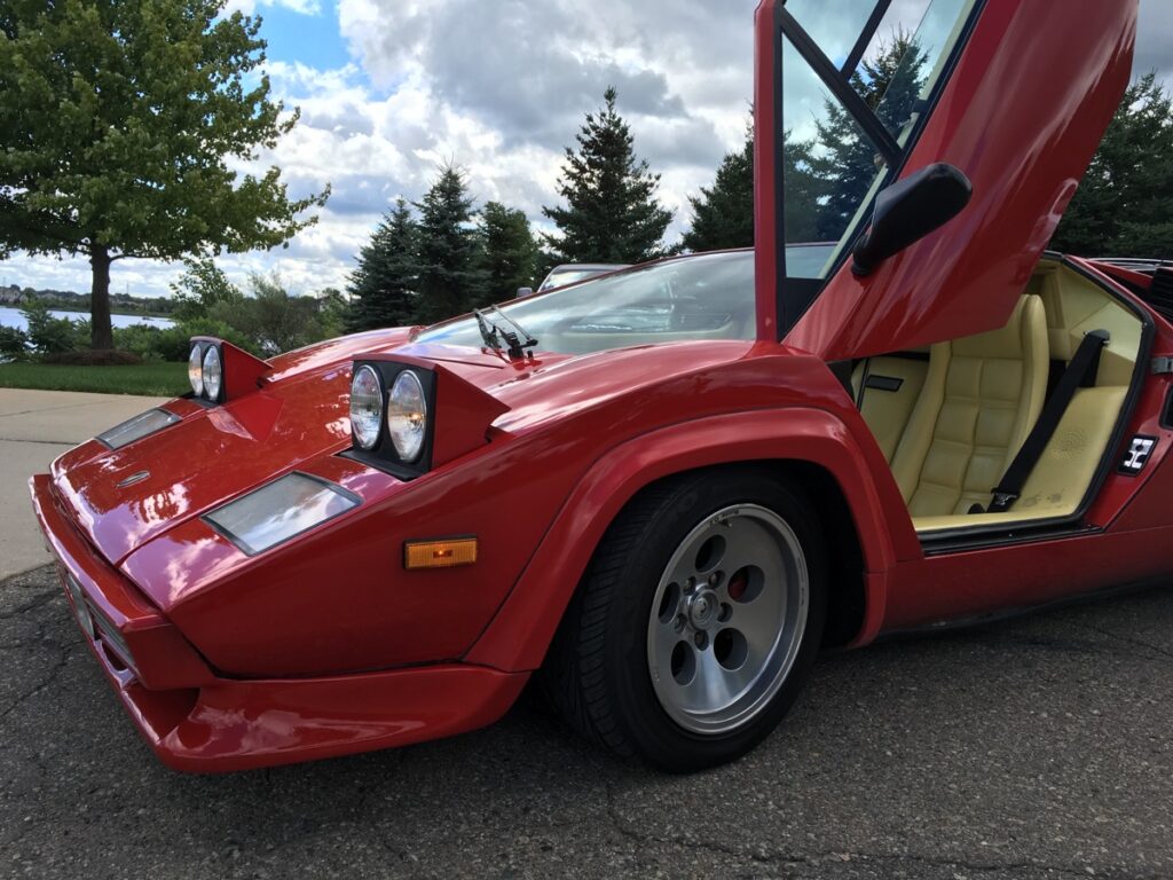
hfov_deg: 61.7
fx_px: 983
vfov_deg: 48.2
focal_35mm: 29
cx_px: 586
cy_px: 440
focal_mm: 4.15
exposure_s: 1/974
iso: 25
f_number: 2.2
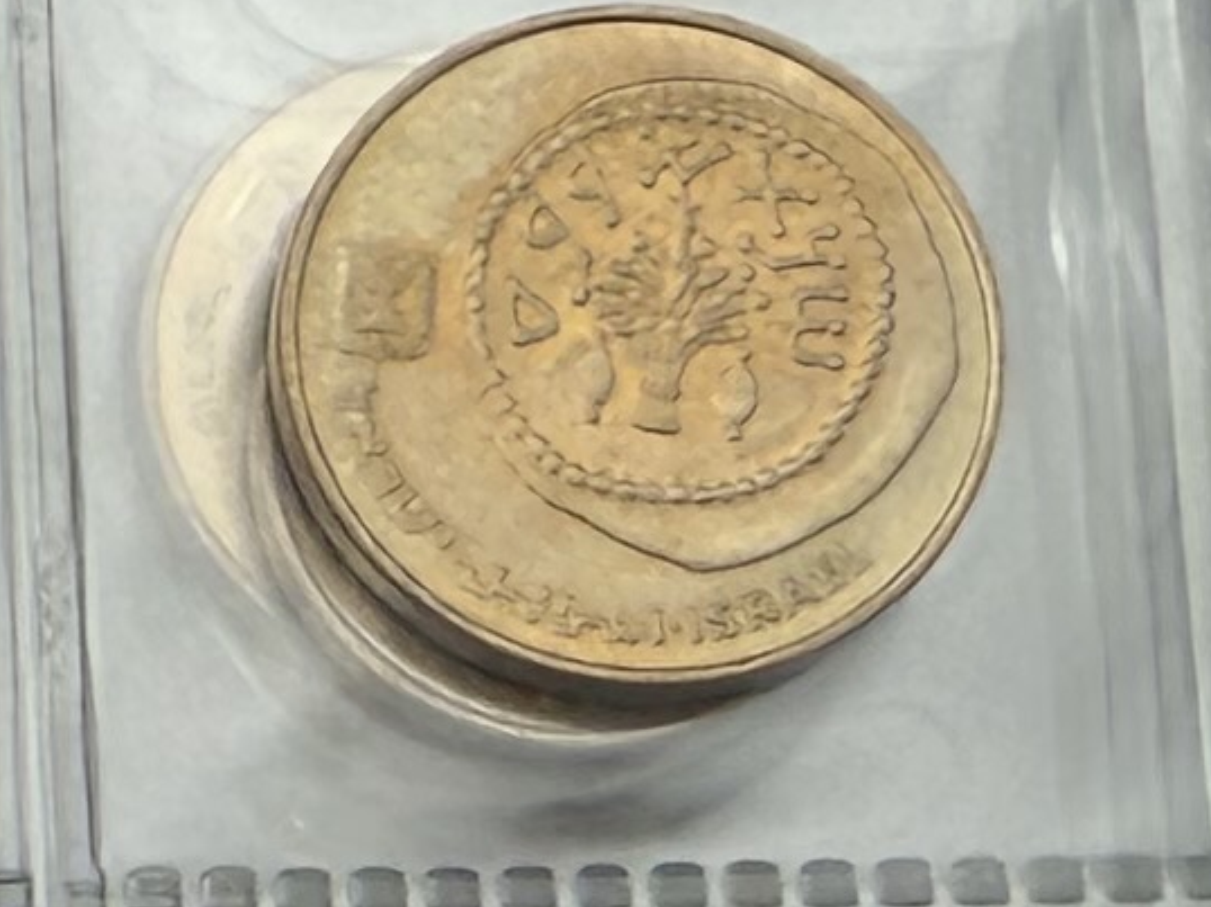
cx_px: -1065
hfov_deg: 10.3
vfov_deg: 8.0
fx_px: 6294
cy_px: 1467
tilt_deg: -80.0
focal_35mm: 180
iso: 40
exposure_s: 1/322
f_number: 2.2
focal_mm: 2.22
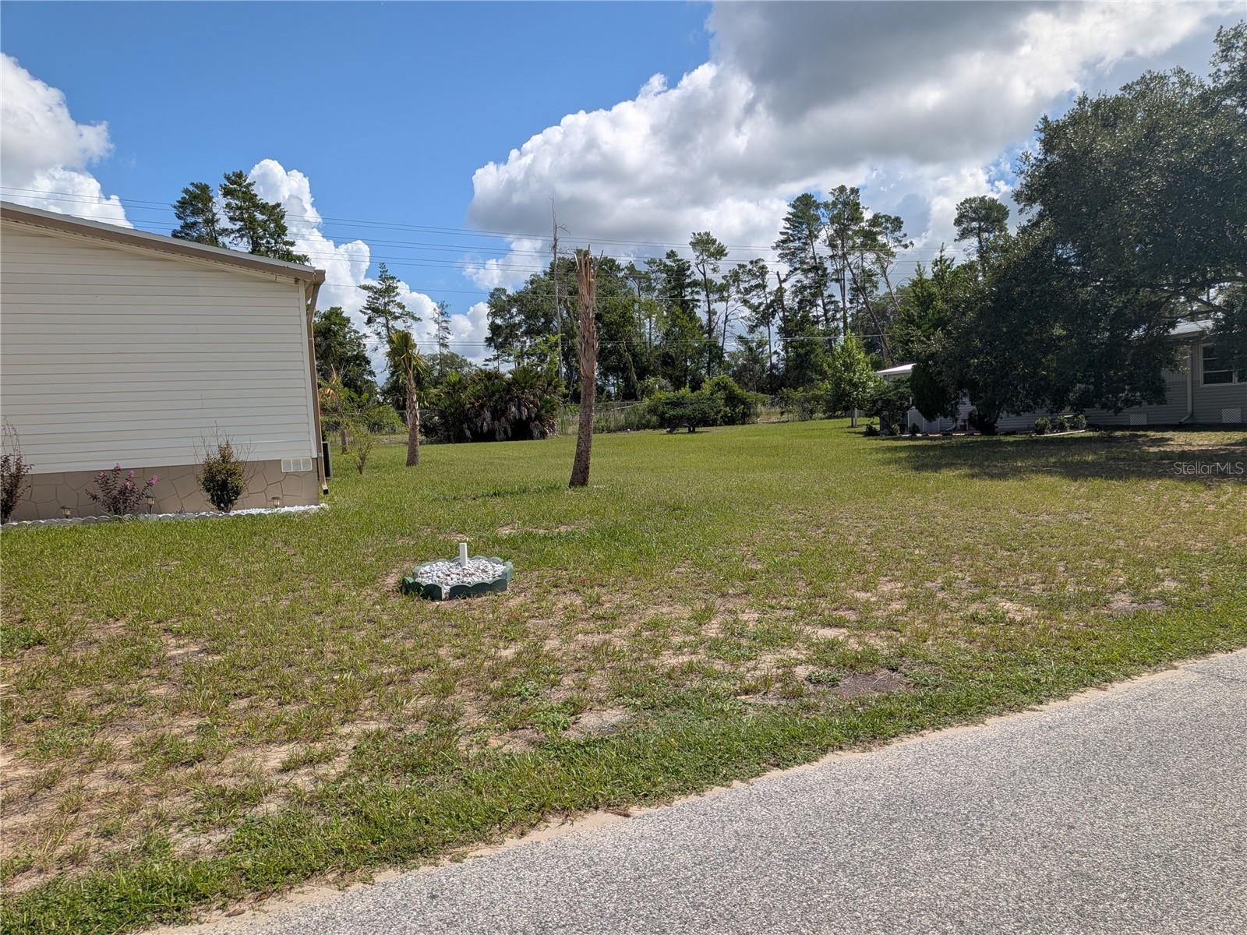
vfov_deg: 56.8
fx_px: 865
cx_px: 624
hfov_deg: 71.6
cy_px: 468
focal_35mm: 24
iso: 27
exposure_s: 1/2037
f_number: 1.7
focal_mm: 4.53
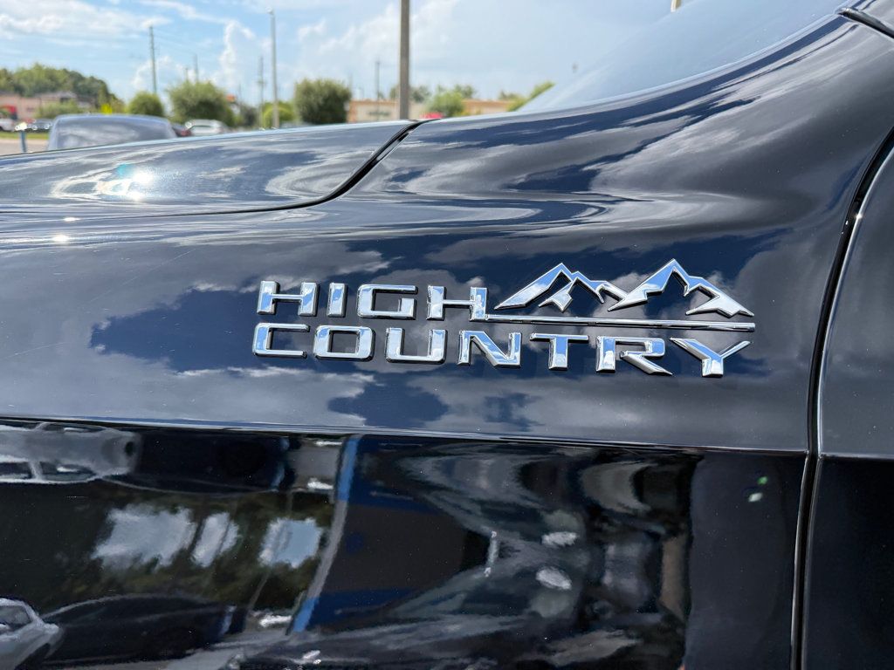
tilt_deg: -18.1
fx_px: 620
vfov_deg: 56.8
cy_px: 335
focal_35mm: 24
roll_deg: -1.6
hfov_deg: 71.6
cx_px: 447
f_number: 1.78
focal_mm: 6.76
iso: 100
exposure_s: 1/1812
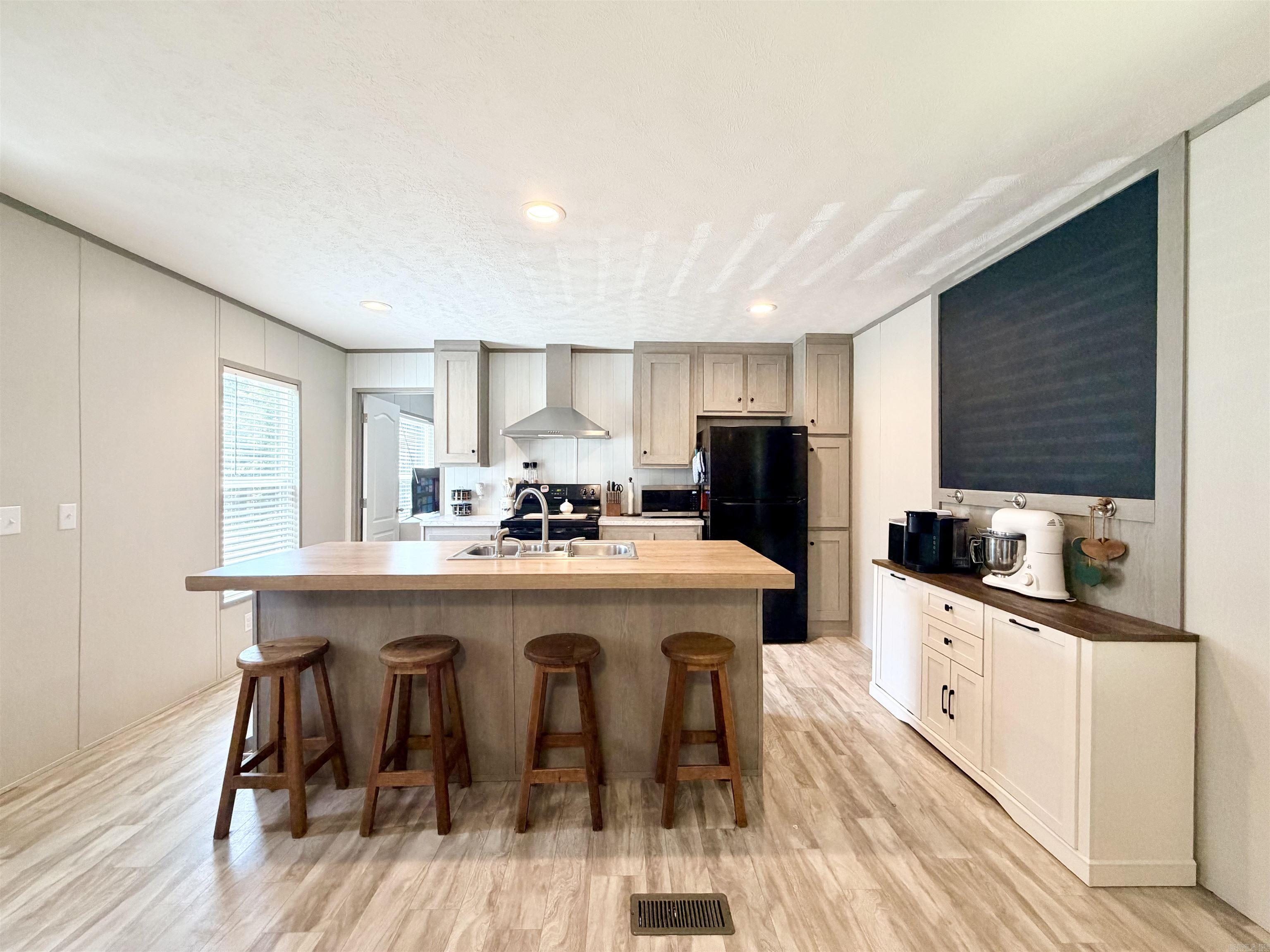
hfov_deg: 102.1
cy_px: 476
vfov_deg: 85.7
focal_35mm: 14
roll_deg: -0.2
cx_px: 635
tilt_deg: +0.2
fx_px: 514
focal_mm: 2.22
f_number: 2.2
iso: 320
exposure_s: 1/120
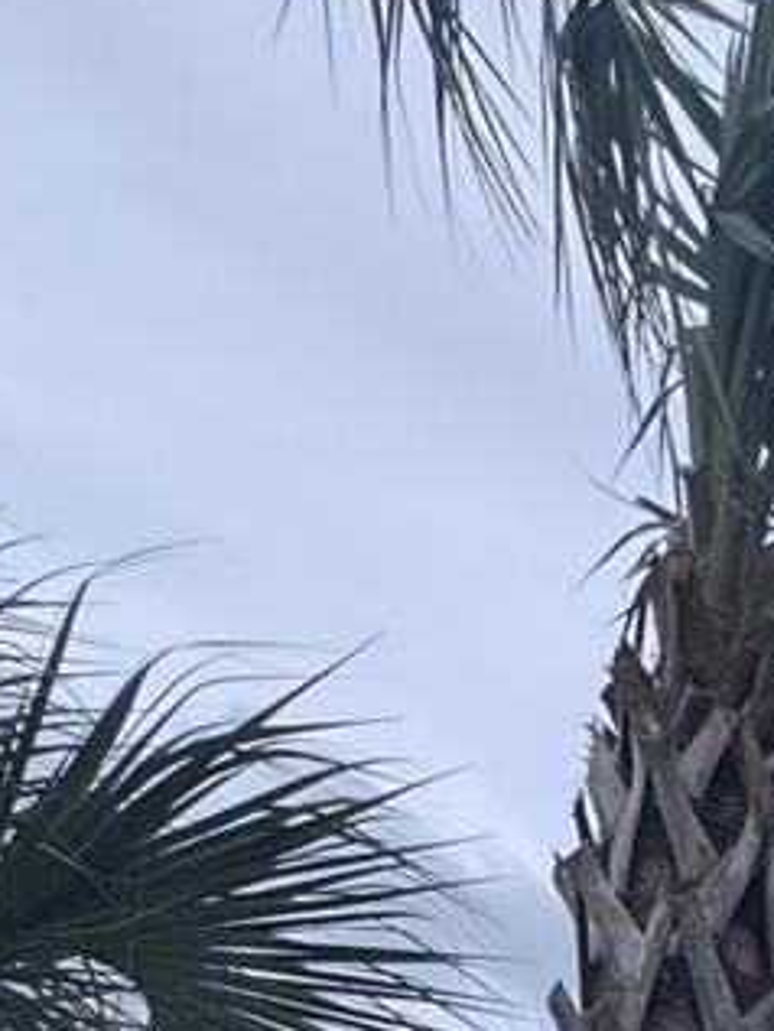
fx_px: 1579
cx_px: 1324
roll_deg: -2.7
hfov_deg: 20.8
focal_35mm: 53
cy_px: 1906
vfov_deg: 21.4
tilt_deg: +4.0
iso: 50
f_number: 2.2
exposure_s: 1/3906
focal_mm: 2.22
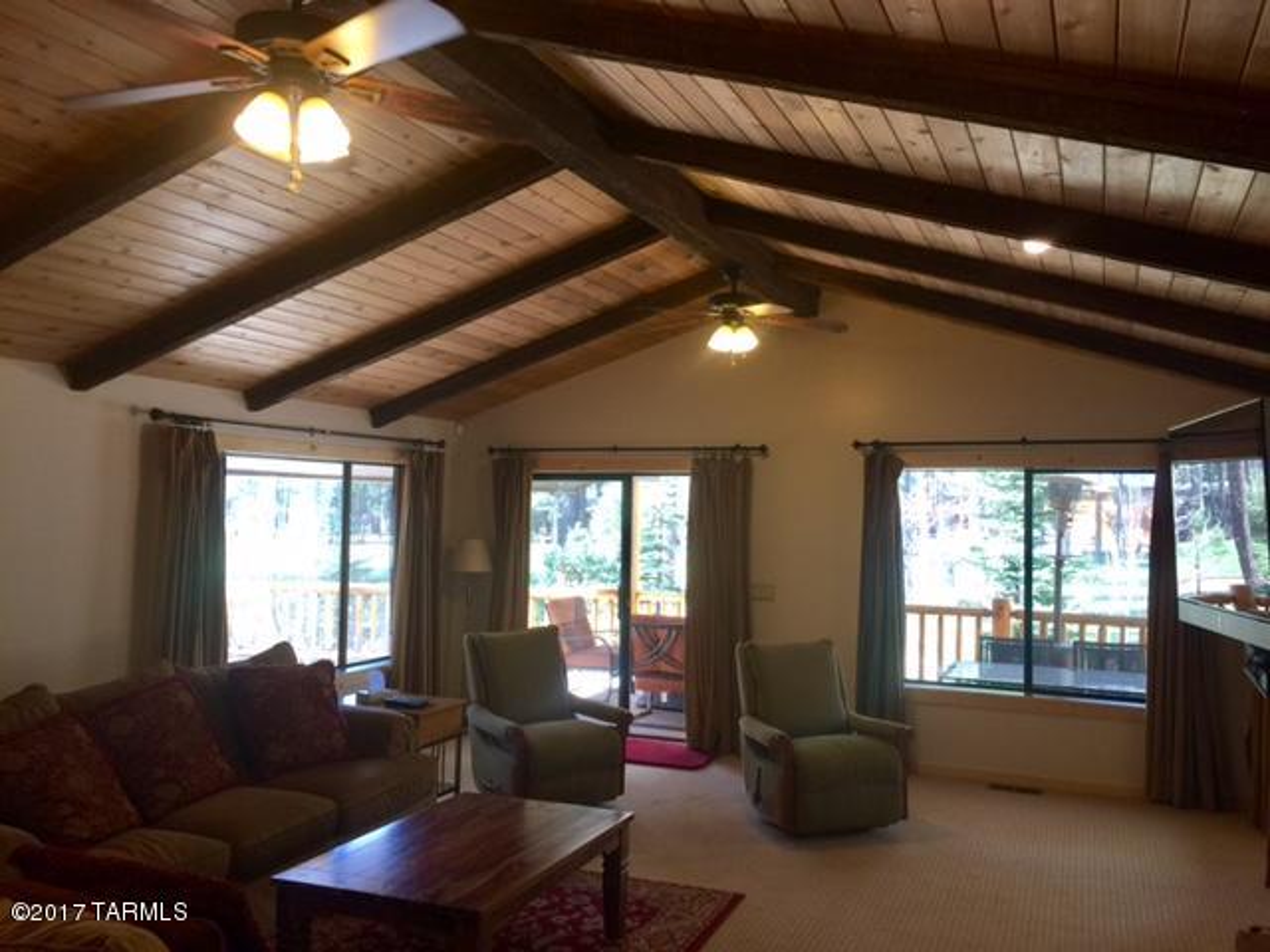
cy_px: 476
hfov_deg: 61.7
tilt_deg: +1.5
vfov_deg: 48.2
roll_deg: -0.4
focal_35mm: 29
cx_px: 635
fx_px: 1064
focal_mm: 4.15
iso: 40
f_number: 2.2
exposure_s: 1/40
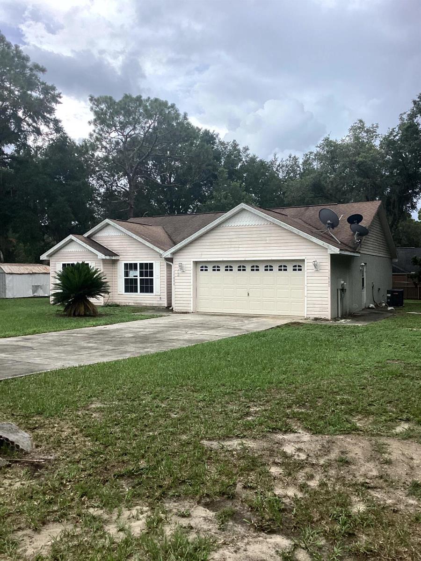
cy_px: 280
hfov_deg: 45.4
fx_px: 503
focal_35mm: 31
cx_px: 210
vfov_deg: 58.4
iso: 25
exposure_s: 1/840
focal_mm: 3.3
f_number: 2.4
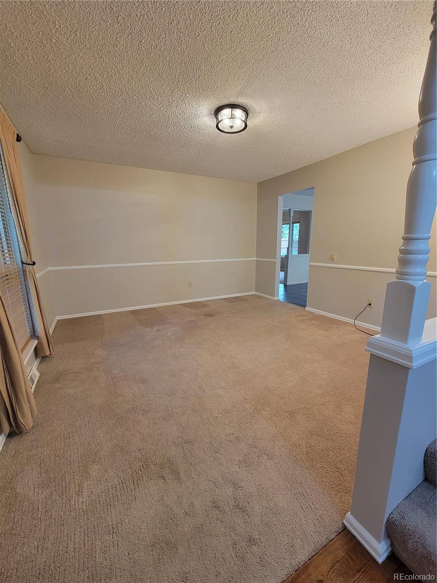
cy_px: 292
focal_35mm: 13
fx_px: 219
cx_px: 218
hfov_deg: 89.9
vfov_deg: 106.2
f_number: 2.2
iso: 400
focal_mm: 2.2
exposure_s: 1/60
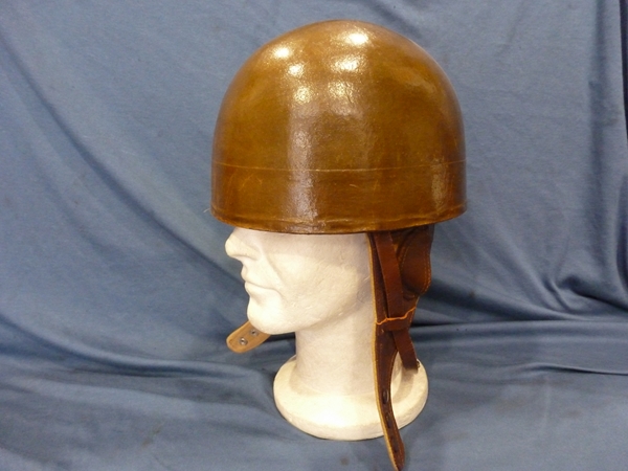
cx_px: 314
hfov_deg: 71.6
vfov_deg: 56.8
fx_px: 435
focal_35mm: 24
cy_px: 236
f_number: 3.3
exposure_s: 1/15
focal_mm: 4.3
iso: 800
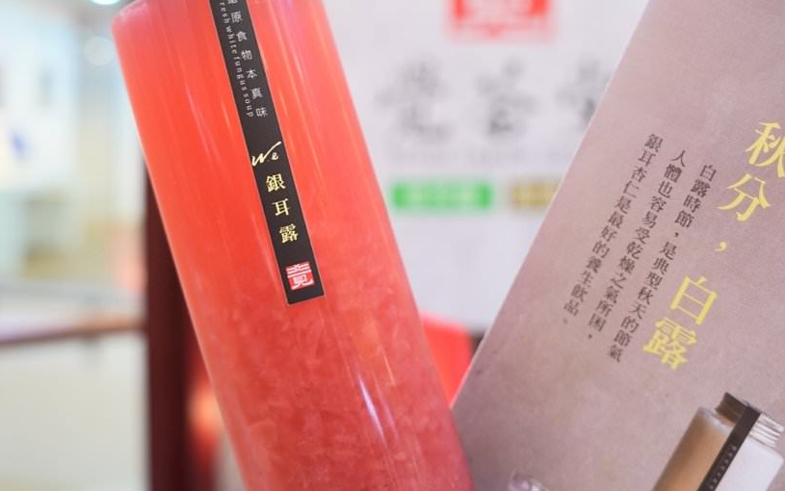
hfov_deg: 46.9
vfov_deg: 30.0
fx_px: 899
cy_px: 117
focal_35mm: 42
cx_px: 474
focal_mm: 28
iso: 800
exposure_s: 1/60
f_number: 4
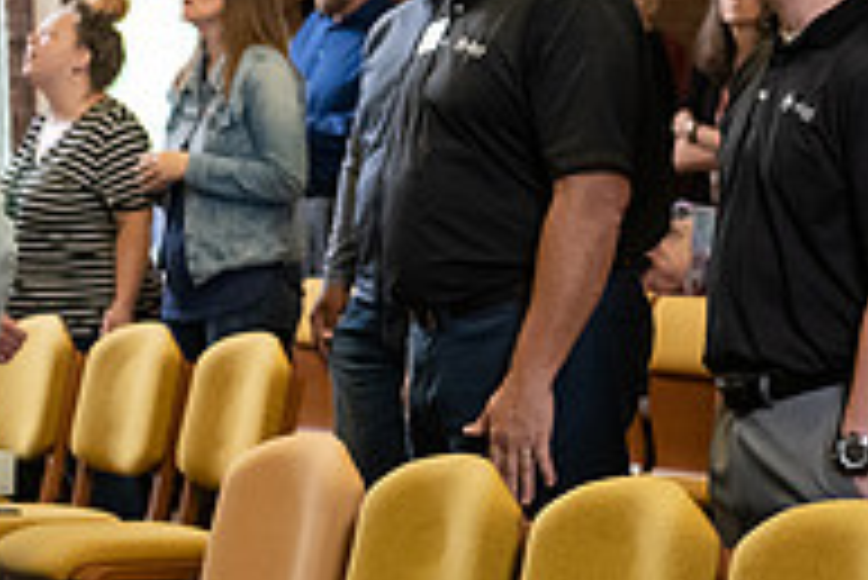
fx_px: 4054
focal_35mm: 168
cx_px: 846
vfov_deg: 8.1
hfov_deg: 12.1
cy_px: -200
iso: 2500
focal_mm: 56
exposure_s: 1/160
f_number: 3.5
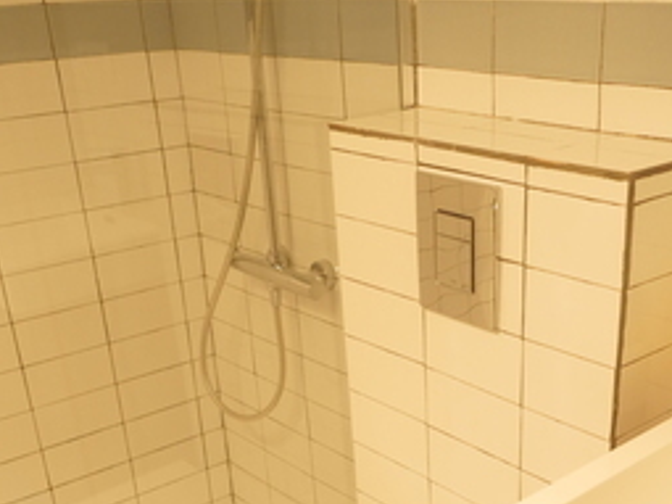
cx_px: 419
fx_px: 912
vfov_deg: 29.4
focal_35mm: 47
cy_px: 468
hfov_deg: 40.2
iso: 1250
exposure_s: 1/125
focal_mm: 12
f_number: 2.8
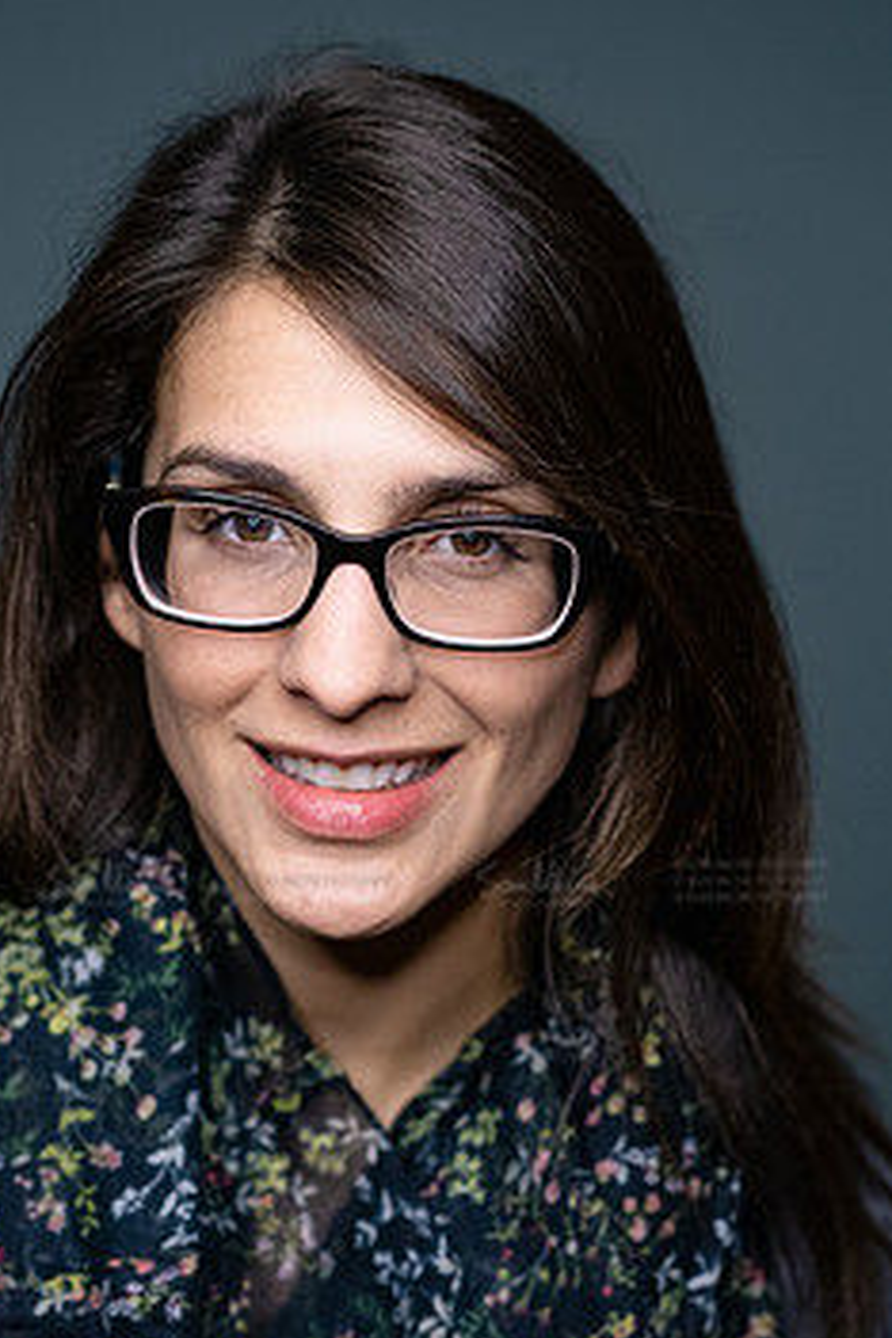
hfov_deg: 12.6
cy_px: 823
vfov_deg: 18.7
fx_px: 4051
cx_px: 332
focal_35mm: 109
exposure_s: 1/320
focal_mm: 85
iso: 2000
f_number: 3.5
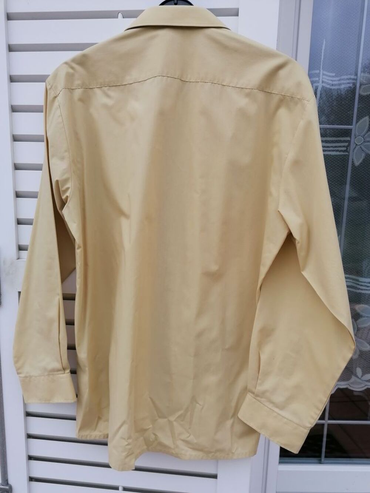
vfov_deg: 65.3
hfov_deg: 51.4
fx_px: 385
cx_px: 185
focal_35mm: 27
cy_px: 246
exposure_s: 1/227
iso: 50
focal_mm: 4.75
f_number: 1.8
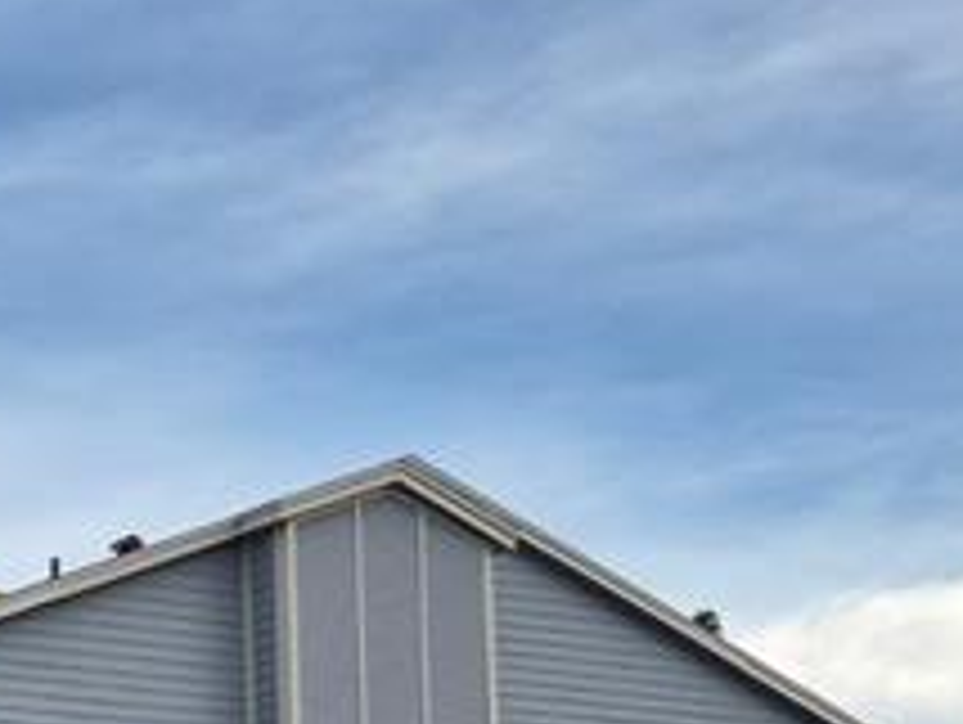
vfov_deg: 12.4
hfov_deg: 16.5
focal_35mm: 110
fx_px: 3064
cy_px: 1273
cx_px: -423
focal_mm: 5.4
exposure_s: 1/1748
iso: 80
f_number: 1.8
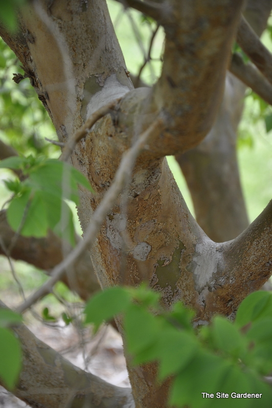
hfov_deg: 9.3
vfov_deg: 14.0
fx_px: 1669
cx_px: 136
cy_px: 204
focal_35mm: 147
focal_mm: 98
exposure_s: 1/125
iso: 400
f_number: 5.6
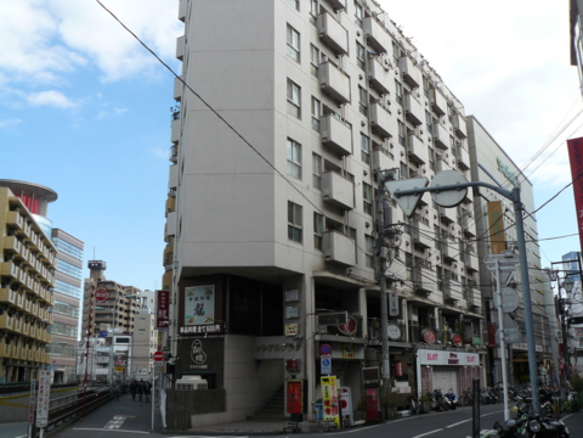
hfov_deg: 51.4
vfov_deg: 39.7
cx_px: 292
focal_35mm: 36
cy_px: 219
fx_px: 606
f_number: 4
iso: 100
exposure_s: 1/500
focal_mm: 6
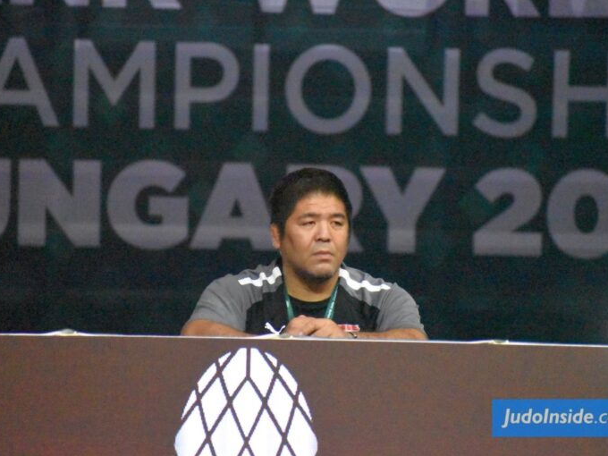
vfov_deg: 3.0
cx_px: 317
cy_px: 228
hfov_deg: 4.1
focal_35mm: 489
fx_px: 8589
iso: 25600
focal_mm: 300
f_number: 7.1
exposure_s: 1/640
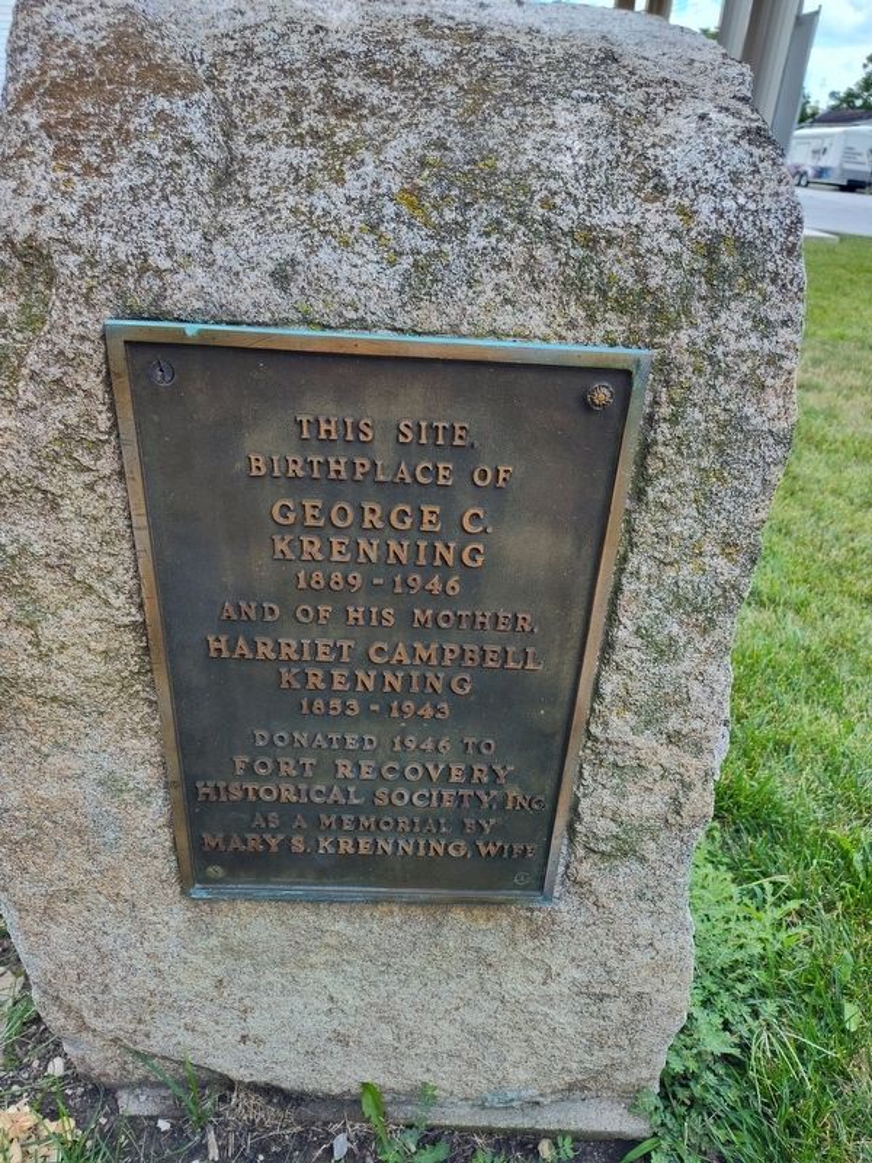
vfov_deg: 73.9
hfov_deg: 58.9
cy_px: 582
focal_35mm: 23
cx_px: 436
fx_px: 773
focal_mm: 5.56
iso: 100
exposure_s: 1/264
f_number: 1.8
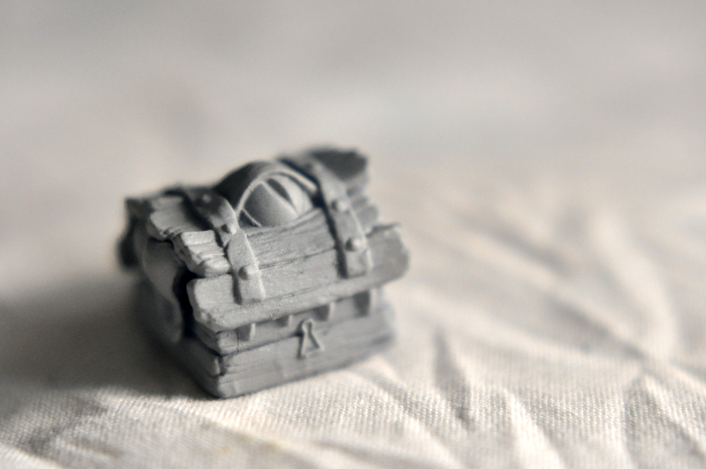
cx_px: 367
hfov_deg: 23.9
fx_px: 1665
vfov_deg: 16.0
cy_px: 214
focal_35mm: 85
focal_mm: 50
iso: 1600
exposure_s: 1/400
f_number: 2.8
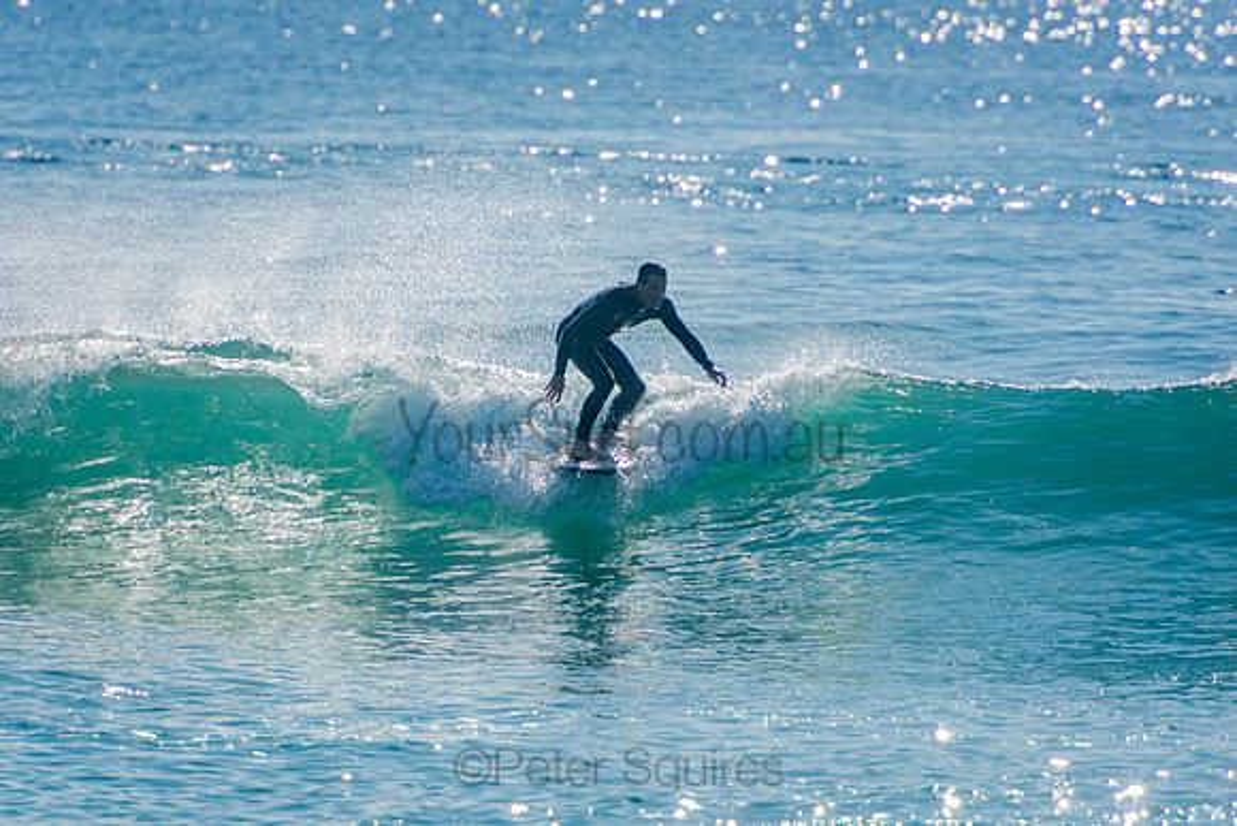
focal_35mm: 600
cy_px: 413
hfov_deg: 3.4
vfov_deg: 2.3
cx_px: 618
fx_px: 20621
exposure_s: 1/1600
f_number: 5.6
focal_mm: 400
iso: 220
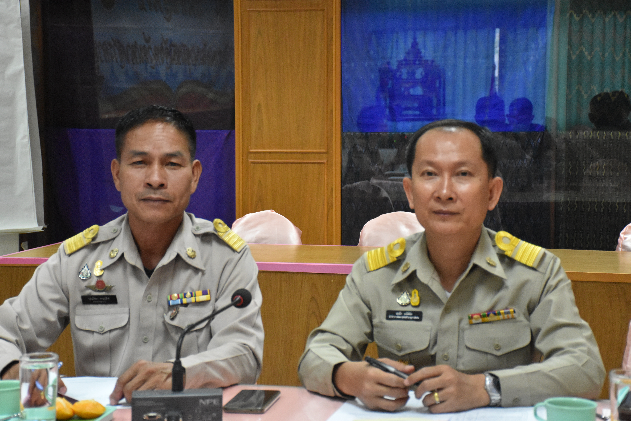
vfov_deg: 16.3
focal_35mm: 84
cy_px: 210
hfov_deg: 24.2
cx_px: 316
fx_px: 1472
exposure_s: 1/160
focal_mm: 56
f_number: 5.6
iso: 4000
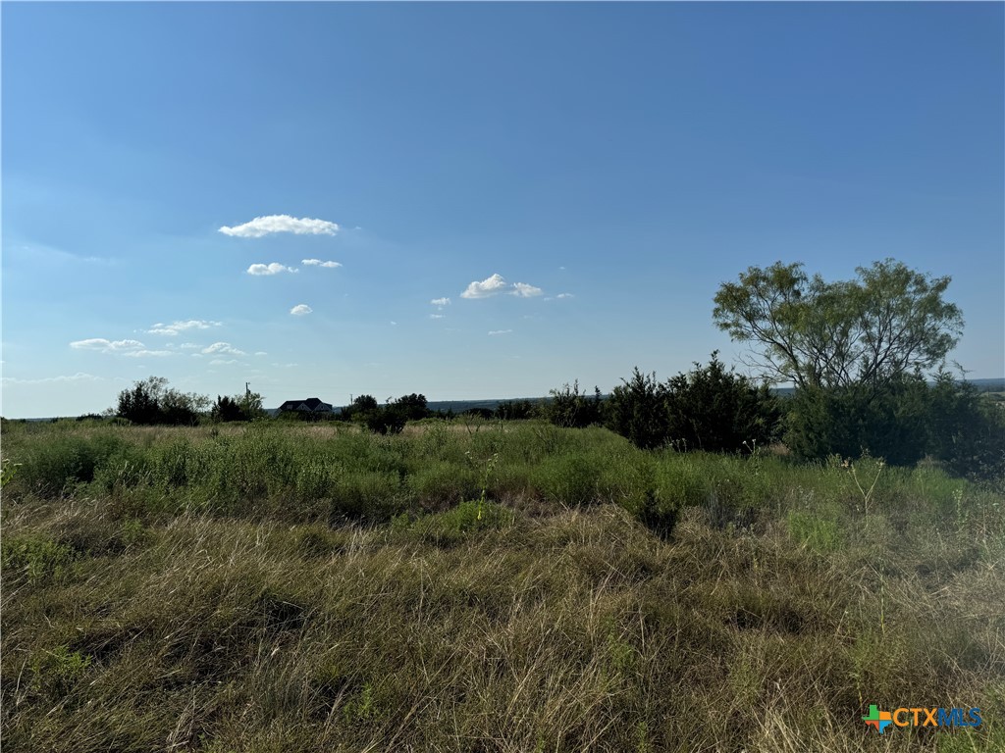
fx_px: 697
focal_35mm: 24
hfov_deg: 71.6
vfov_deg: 56.8
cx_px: 502
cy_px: 376
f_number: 1.78
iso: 80
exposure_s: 1/10417
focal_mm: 6.76
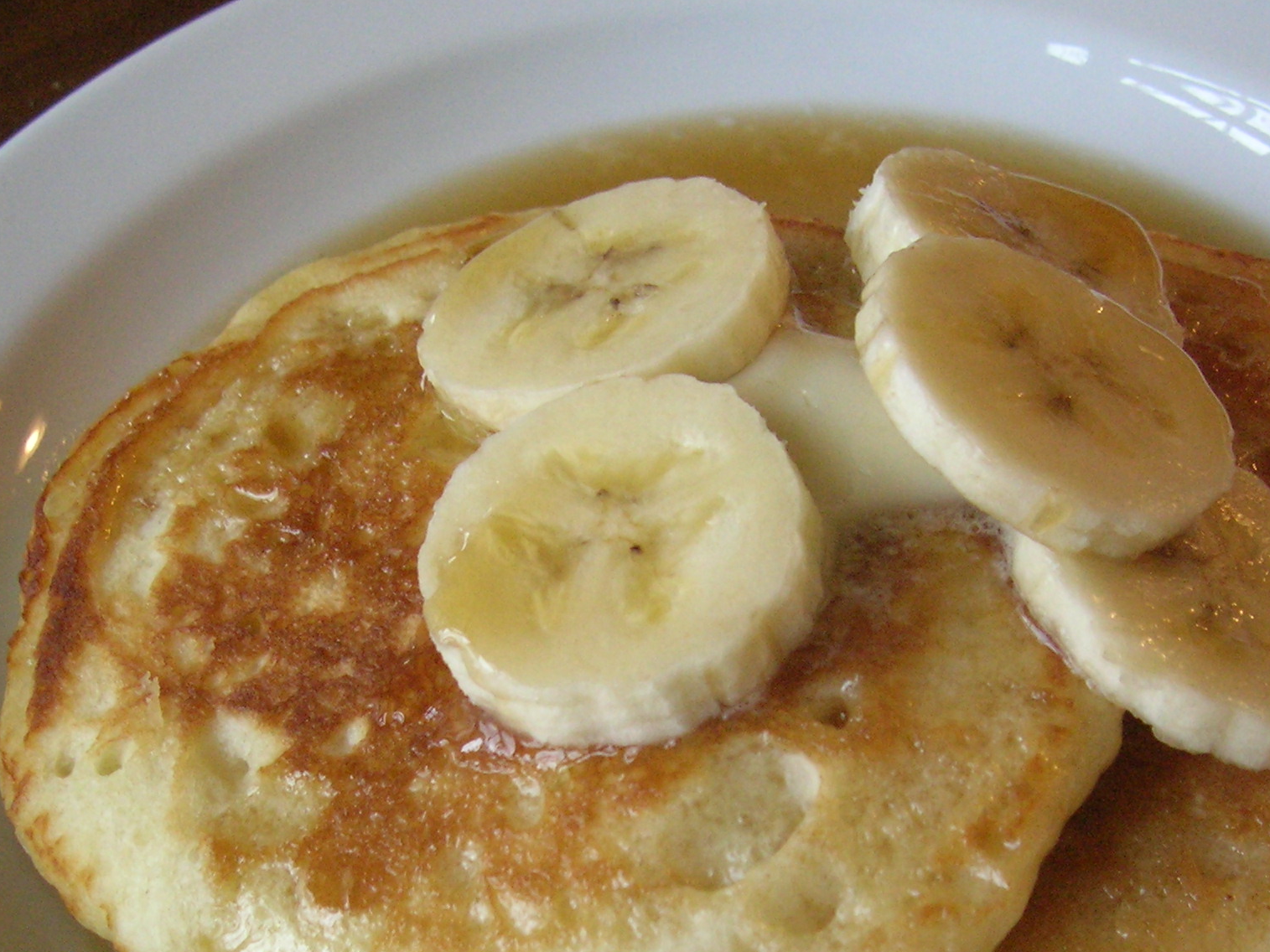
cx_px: 754
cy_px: 794
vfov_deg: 22.2
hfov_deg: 29.8
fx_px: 2385
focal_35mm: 65
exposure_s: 1/29.7
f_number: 3
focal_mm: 6.4
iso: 188
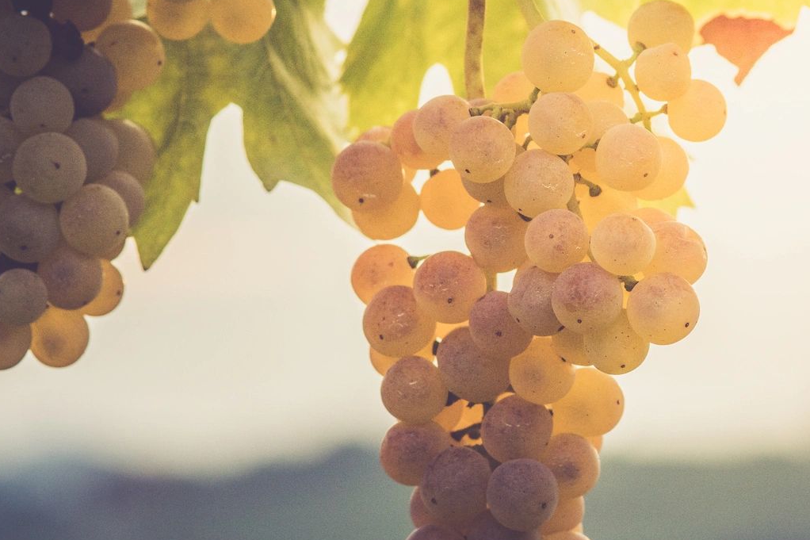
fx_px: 4904
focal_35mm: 218
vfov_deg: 6.3
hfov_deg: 9.4
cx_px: 744
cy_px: 249
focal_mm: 105
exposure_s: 1/500
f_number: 6.3
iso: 320
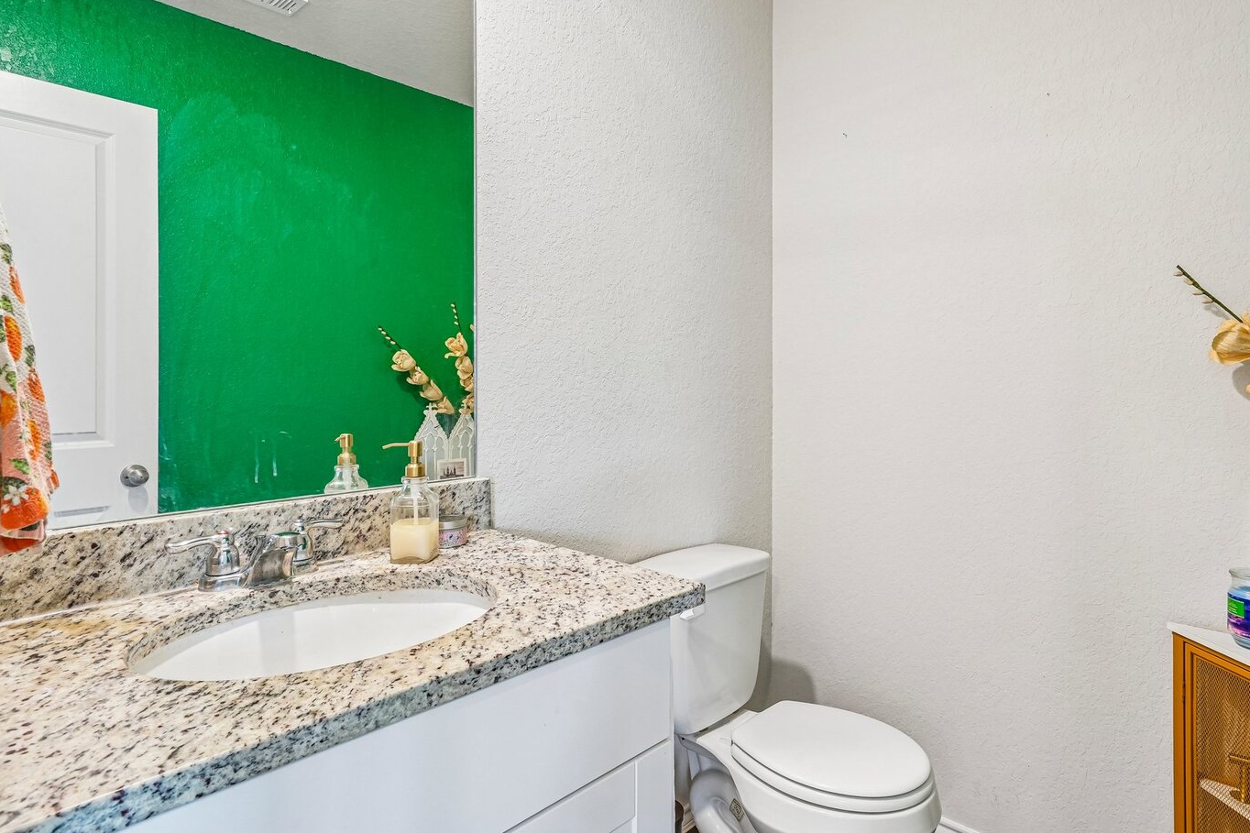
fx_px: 660
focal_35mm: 19
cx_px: 667
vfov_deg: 64.2
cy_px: 353
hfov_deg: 86.8
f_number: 10
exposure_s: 1/8
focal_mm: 16
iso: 800
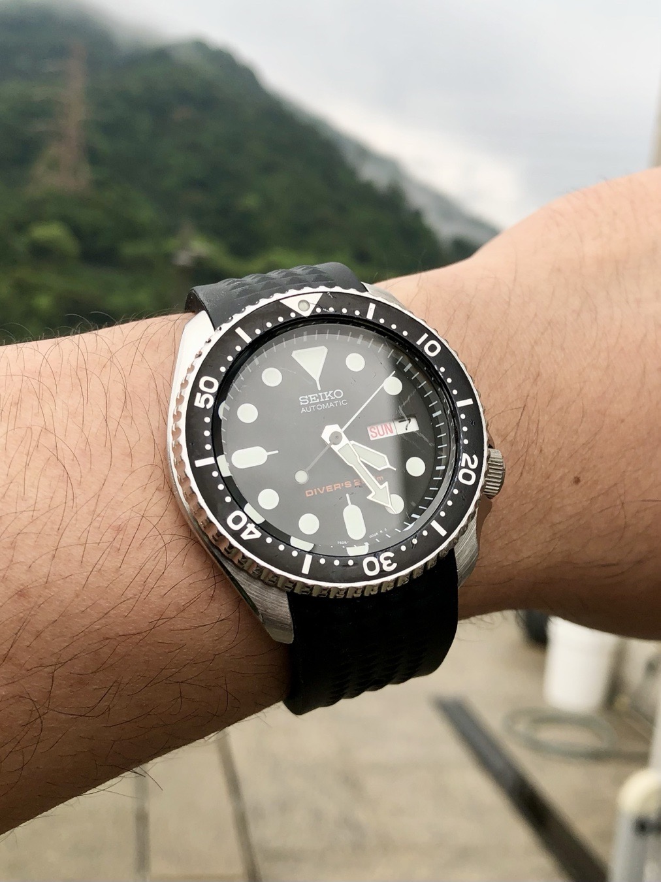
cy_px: 441
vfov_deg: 63.5
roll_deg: -7.1
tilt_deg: -3.6
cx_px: 330
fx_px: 713
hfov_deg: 49.7
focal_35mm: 28
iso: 20
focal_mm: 4
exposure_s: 1/316
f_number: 1.8
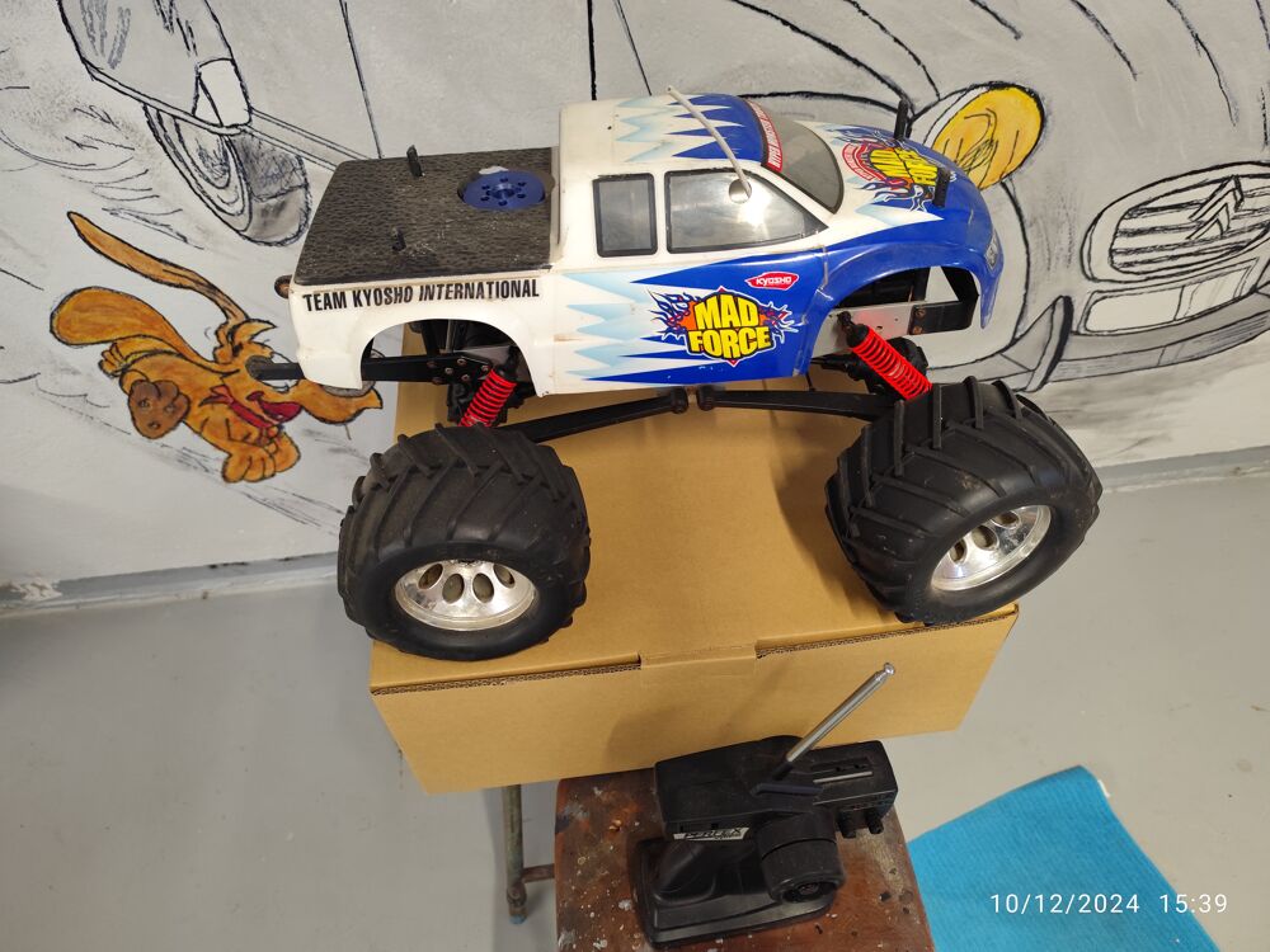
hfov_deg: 73.9
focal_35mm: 23
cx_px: 635
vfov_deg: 58.9
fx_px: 844
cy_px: 476
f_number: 1.65
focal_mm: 6.14
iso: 1000
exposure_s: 1/25
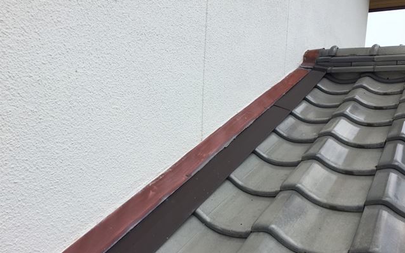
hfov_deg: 61.2
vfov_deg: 40.5
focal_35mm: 31
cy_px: 141
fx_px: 342
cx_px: 203
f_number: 2.2
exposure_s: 1/1522
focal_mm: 4.15
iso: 32
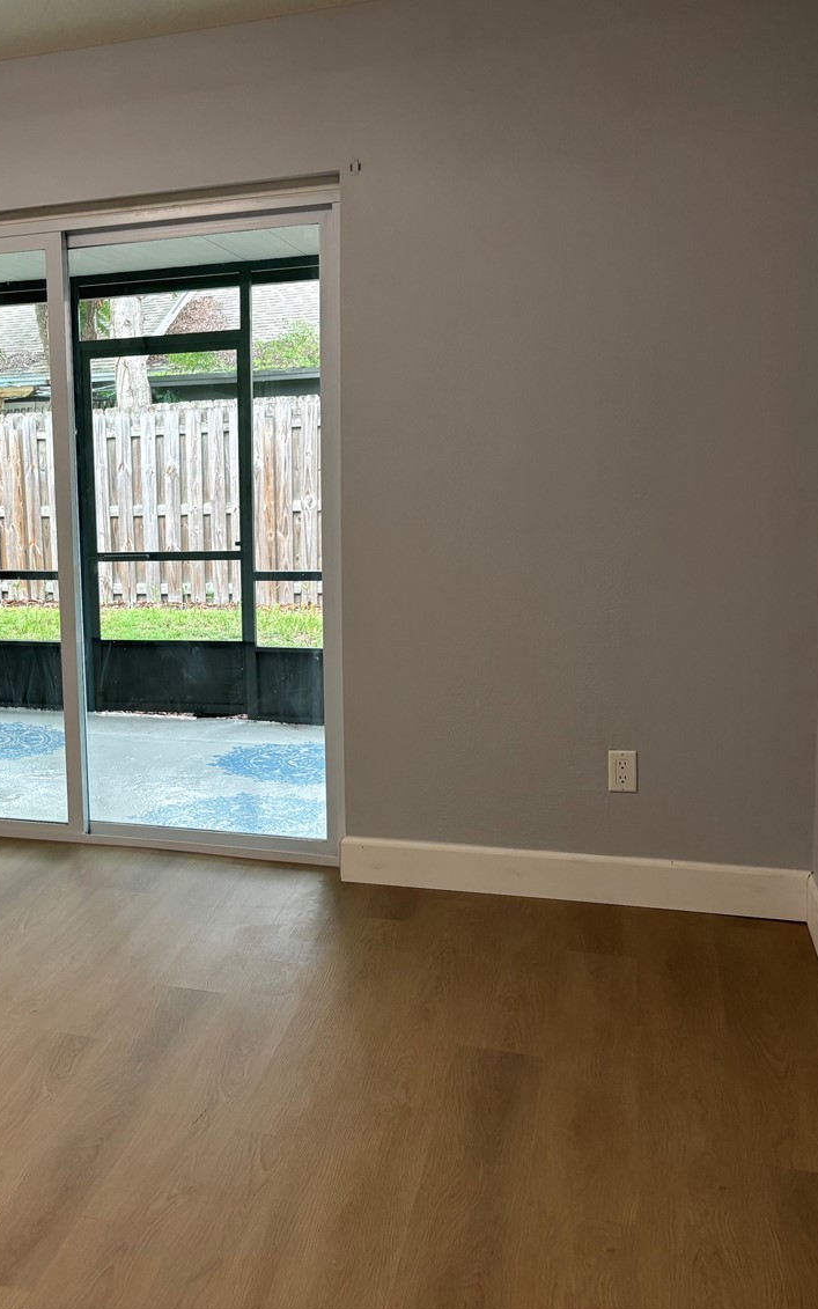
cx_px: 21
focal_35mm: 39
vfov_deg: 50.4
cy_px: 620
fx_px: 1391
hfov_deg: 30.7
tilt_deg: -9.9
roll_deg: +2.5
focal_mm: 5.96
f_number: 1.6
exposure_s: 1/120
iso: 125
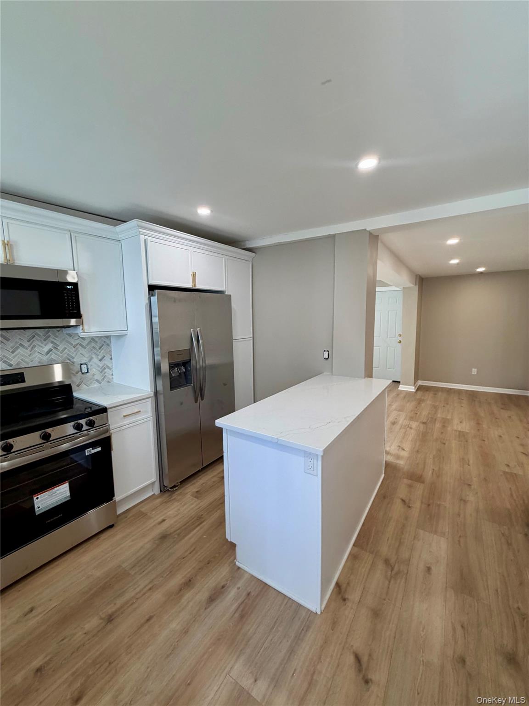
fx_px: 285
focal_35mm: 14
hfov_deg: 85.7
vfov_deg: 102.1
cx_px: 264
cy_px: 353
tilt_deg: -7.2
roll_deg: +1.4
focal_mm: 2.22
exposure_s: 1/120
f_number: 2.2
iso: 125
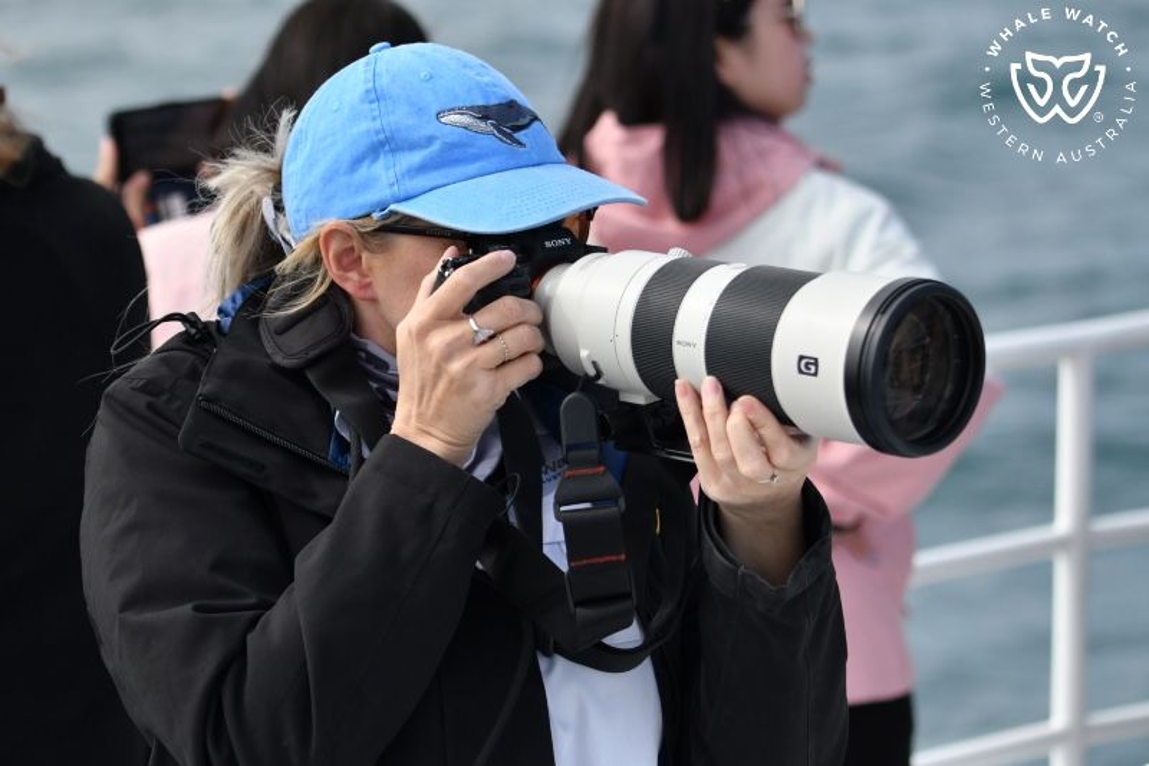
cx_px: 574
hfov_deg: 17.1
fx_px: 3829
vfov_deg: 11.4
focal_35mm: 120
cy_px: 383
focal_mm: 120
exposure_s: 1/8000
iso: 1000
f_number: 5
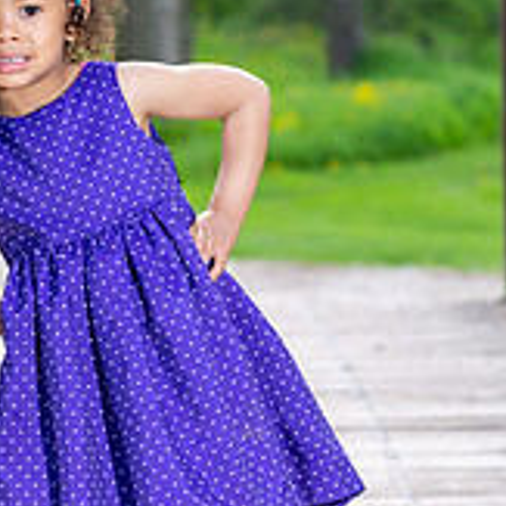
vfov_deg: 5.8
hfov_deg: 5.8
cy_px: 211
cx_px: 71
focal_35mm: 303
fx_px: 5011
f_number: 5
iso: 100
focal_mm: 85
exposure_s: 1/200
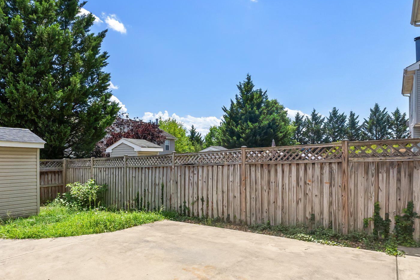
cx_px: 187
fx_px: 257
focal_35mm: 22
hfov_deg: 78.3
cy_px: 172
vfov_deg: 56.7
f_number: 8
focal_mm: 10
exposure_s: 1/3200
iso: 800
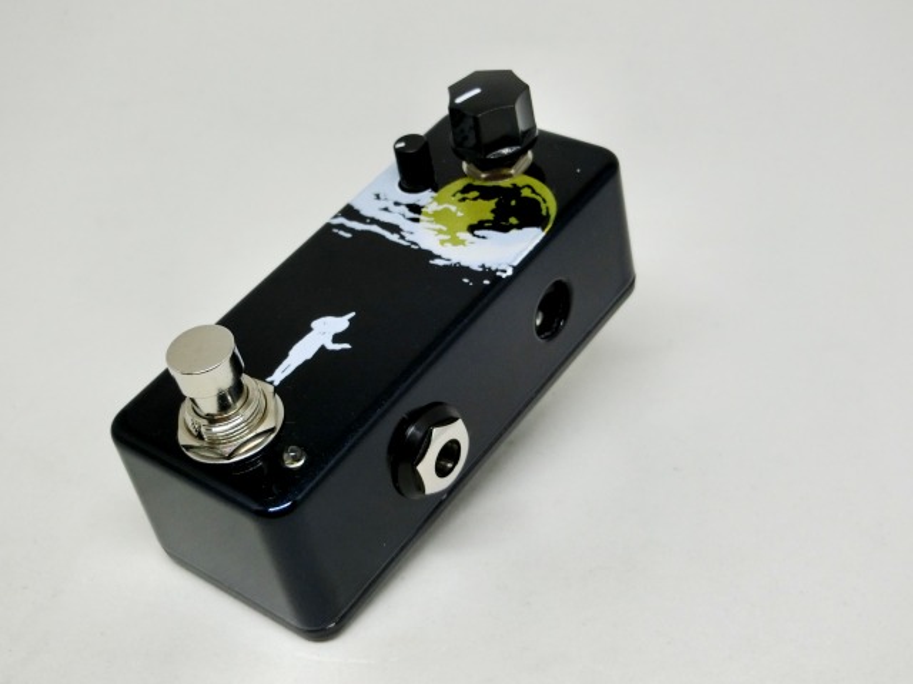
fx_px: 1372
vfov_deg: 28.0
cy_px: 342
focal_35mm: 52
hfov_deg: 36.8
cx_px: 456
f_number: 4.7
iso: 160
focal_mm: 9.3
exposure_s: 1/125
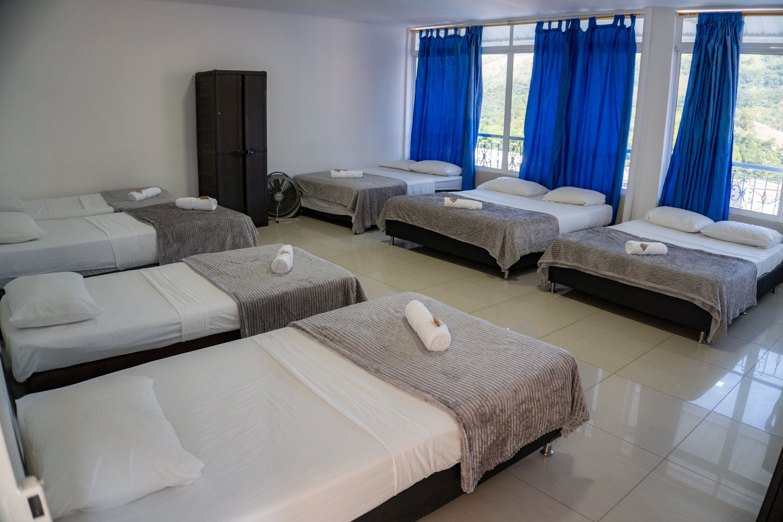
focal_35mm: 25
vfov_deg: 51.8
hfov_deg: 72.2
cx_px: 392
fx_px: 537
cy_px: 261
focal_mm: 16
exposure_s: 1/125
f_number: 3.5
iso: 1000
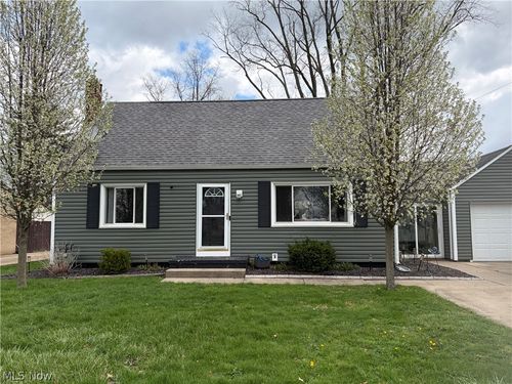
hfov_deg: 67.3
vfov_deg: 53.1
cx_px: 256
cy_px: 192
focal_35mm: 26
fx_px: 385
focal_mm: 5.96
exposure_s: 1/2283
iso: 64
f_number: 1.6
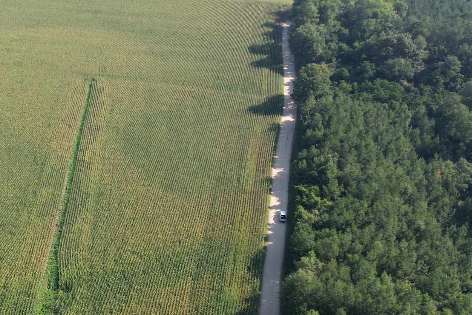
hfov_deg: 35.3
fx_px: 708
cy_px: 147
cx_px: 75
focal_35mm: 54
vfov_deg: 25.0
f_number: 2.8
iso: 200
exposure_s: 1/1250
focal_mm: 8.38
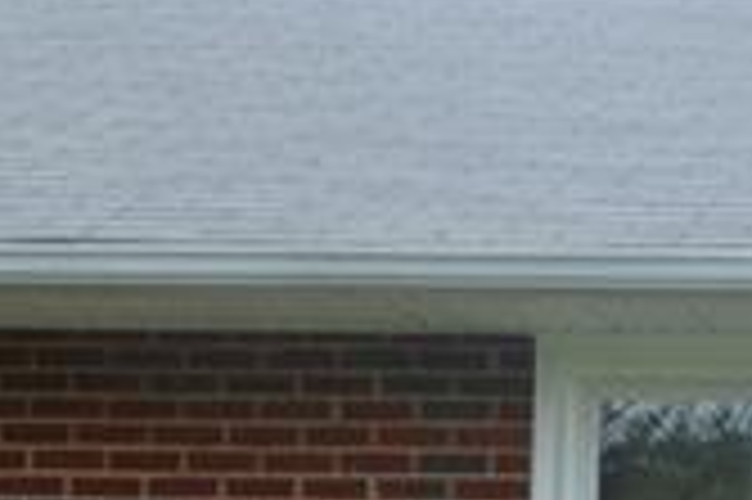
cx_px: 1220
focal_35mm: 202
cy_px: 712
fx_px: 4215
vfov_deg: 6.7
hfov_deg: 9.8
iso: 100
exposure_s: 1/200
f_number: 7.1
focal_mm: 22
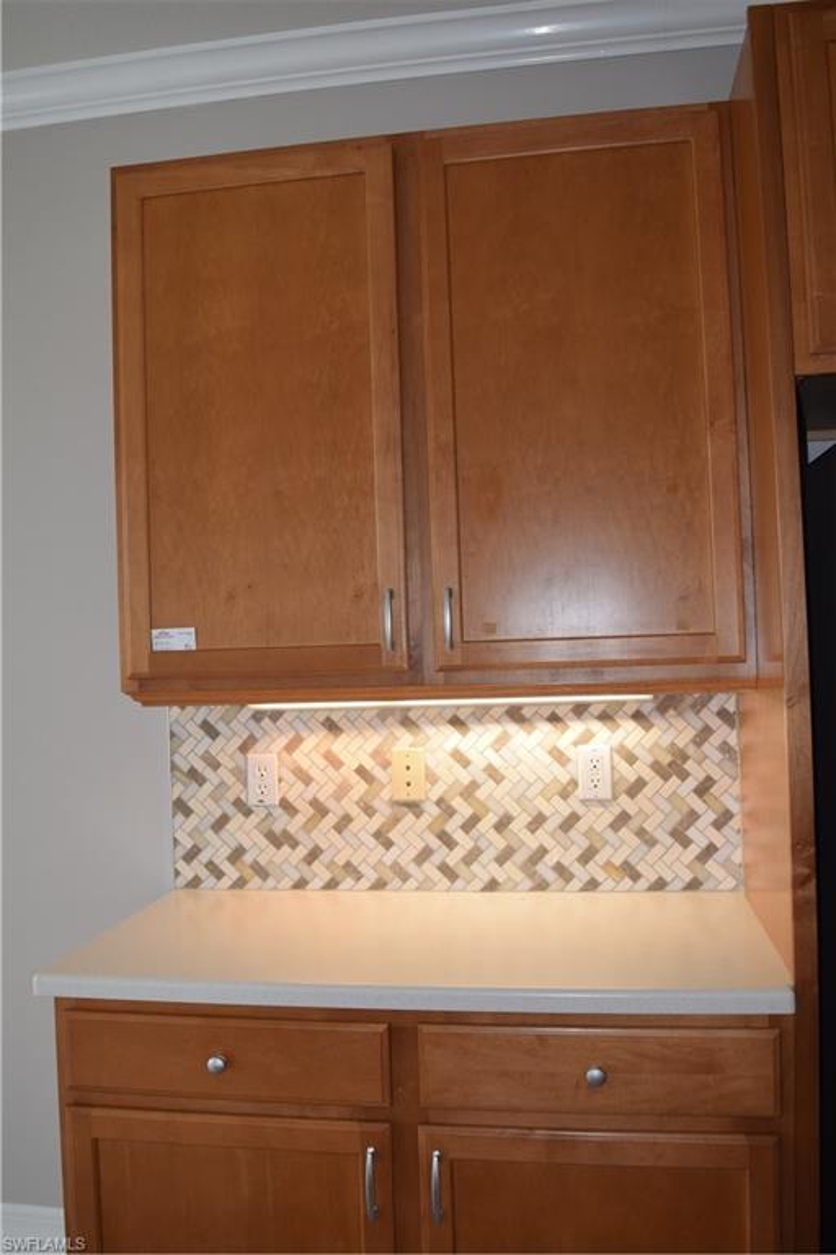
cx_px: 418
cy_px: 628
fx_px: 1097
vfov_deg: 59.5
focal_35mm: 32
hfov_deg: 41.7
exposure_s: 1/125
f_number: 5.6
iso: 400
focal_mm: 21
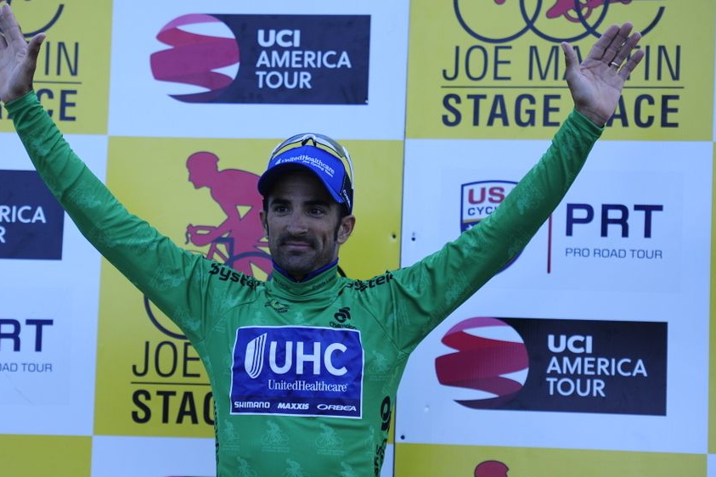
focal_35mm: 170
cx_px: 302
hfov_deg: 12.1
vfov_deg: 8.1
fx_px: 3381
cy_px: 234
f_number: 2.8
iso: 640
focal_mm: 140
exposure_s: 1/125
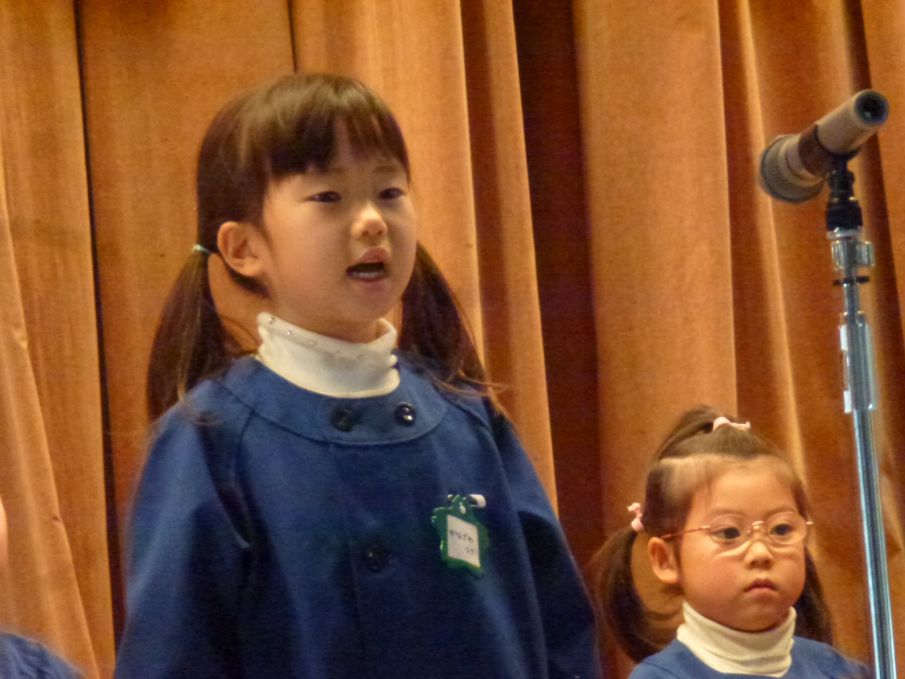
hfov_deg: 5.2
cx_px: 452
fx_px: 10039
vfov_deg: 3.9
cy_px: 340
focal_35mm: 384
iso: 1600
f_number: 5.9
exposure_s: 1/40
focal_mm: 68.8
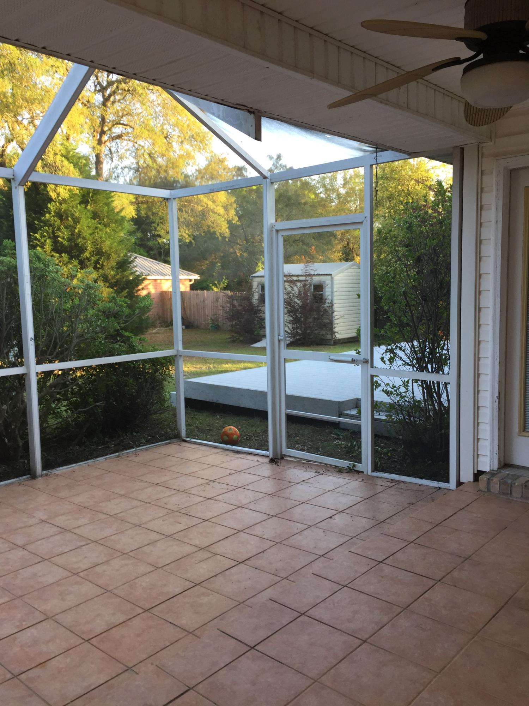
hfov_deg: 48.2
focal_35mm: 29
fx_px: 591
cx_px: 264
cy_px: 353
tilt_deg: -5.8
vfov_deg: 61.7
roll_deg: +1.2
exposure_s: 1/60
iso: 40
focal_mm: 4.15
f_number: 2.2
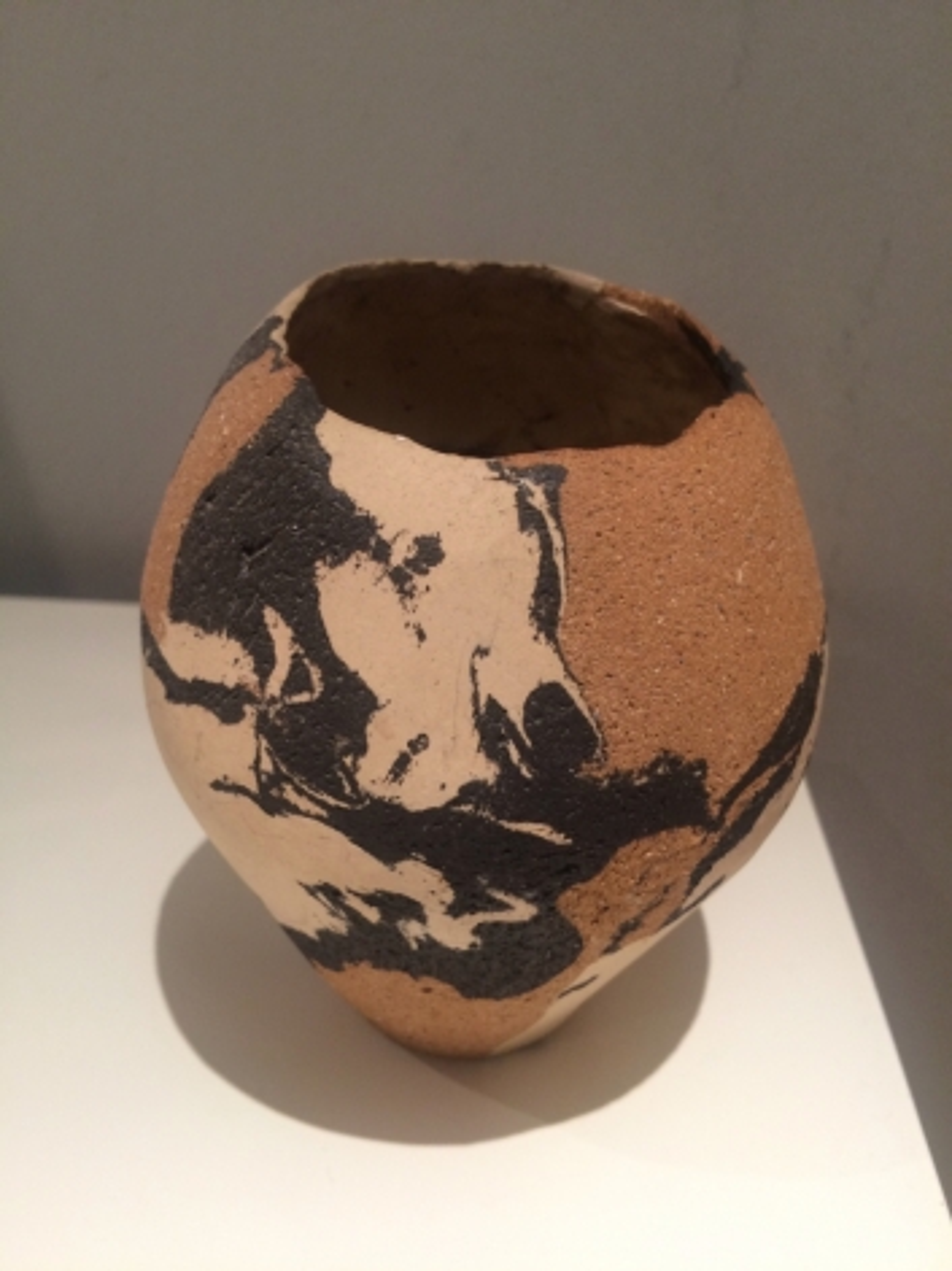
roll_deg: -1.0
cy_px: 636
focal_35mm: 29
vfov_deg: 61.7
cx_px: 476
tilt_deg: -24.4
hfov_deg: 48.2
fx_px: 1064
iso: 125
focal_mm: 4.15
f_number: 2.2
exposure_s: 1/33
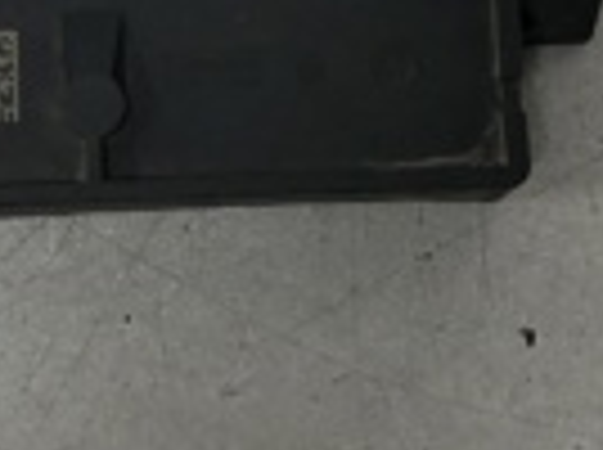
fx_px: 2330
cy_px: -86
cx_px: 225
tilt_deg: -79.3
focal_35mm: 134
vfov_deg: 10.8
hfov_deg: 14.7
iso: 32
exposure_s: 1/25
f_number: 1.8
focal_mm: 4
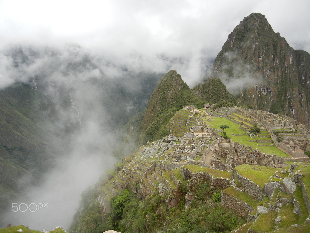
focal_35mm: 30
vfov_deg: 46.8
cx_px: 155
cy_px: 116
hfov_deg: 60.0
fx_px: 269
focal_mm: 5.4
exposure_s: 1/773
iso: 160
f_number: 3.5
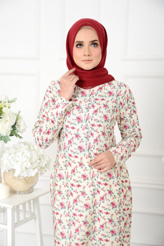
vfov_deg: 28.9
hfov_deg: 19.4
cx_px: 82
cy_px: 123
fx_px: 479
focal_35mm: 70
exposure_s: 1/250
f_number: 7.1
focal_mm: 70
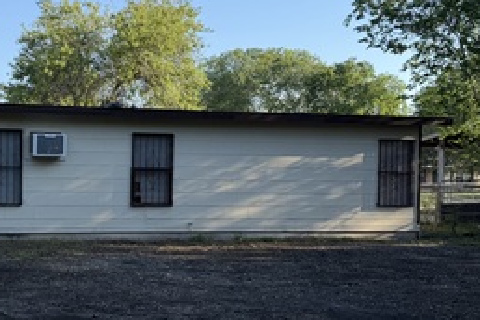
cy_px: 192
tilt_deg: -0.9
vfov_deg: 21.9
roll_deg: -1.0
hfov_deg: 31.5
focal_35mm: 62
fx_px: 827
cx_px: 91
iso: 80
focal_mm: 6.76
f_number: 1.78
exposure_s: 1/1901
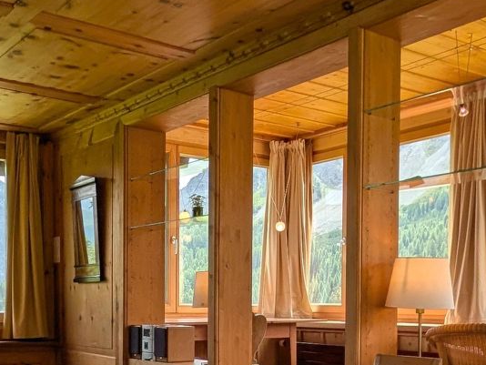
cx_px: 197
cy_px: 328
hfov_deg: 41.1
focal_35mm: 46
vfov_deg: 30.2
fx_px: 646
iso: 47
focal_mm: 2.02
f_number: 1.7
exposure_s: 1/696
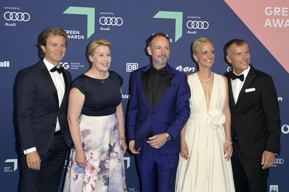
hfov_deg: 48.5
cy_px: 96
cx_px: 144
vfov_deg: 33.4
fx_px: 321
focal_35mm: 40
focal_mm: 40
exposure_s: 1/250
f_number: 5.6
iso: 800
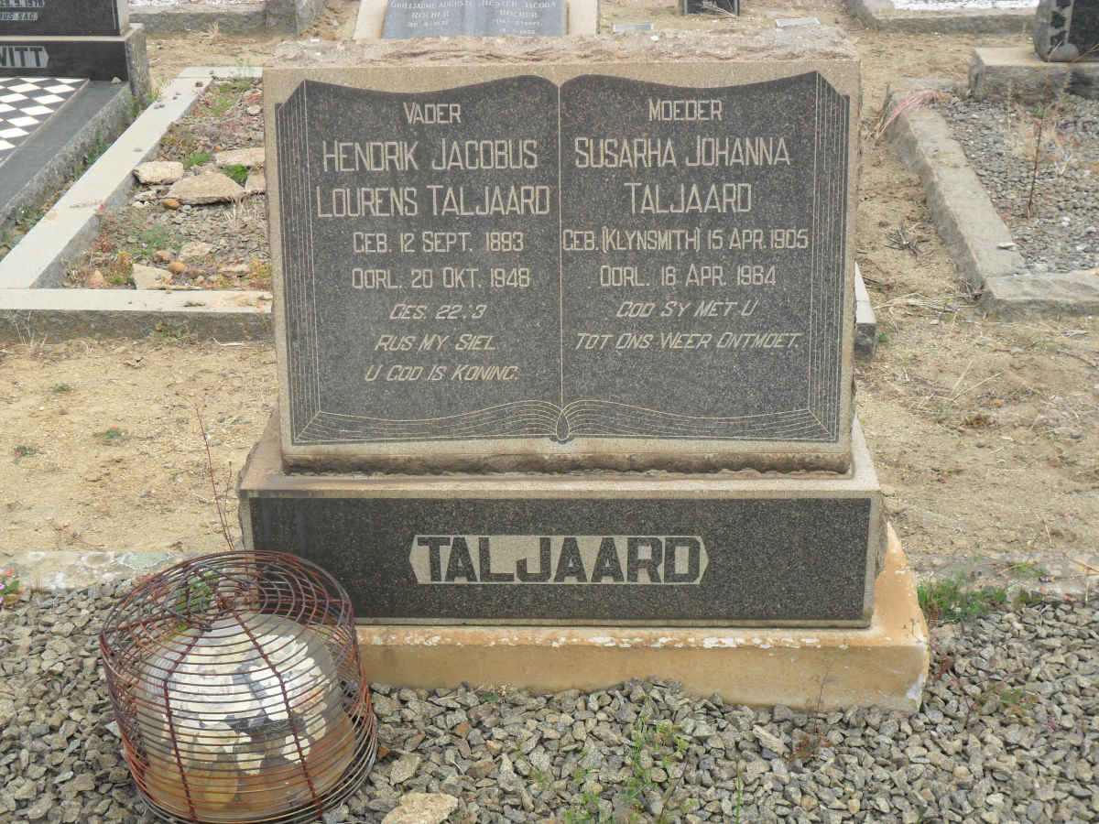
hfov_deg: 36.8
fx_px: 1651
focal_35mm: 52
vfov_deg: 28.0
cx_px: 550
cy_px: 412
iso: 100
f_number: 5
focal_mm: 9.3
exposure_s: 1/125
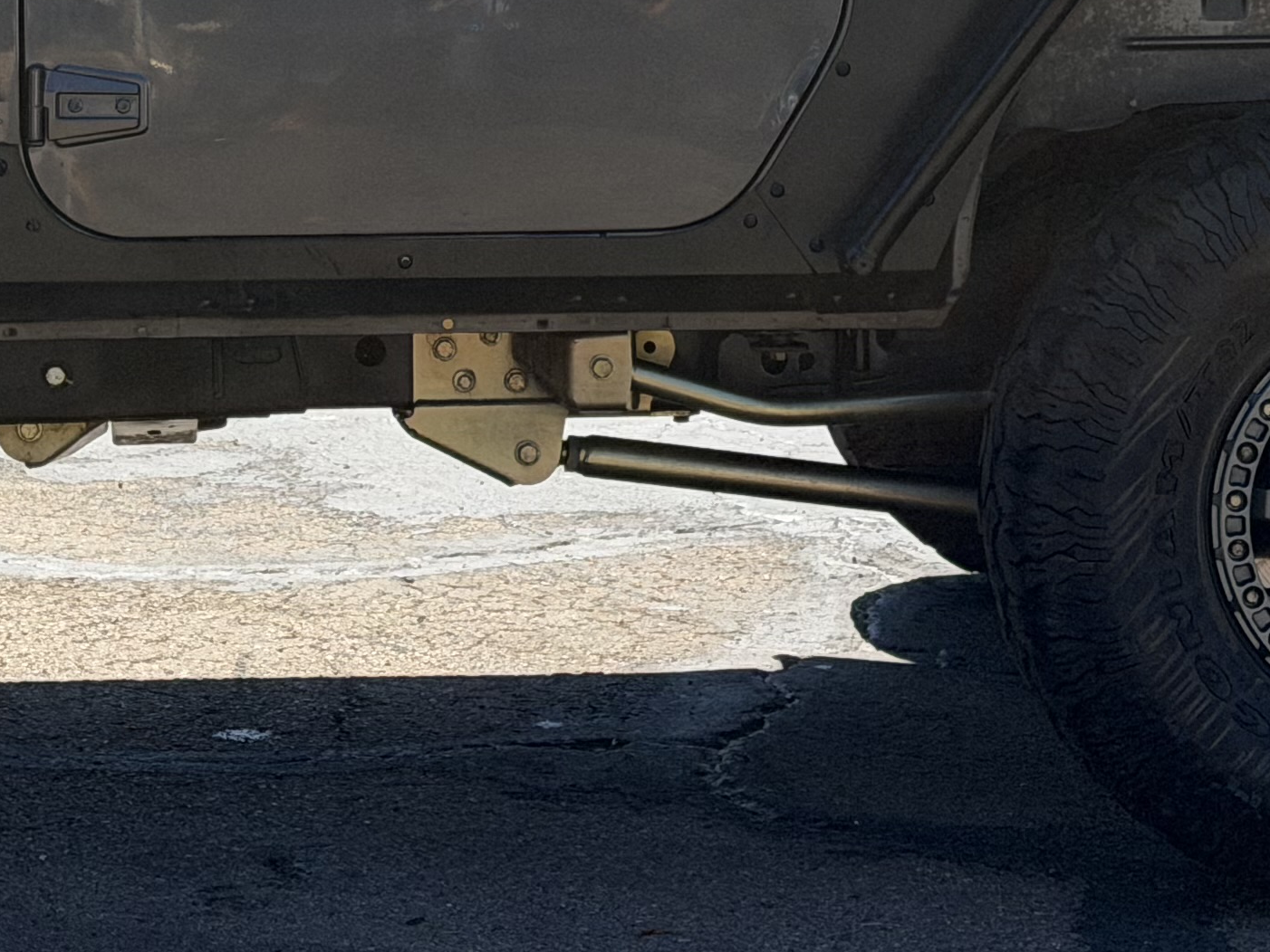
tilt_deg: -4.0
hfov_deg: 14.3
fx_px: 5064
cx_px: 502
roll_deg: -2.9
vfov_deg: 10.5
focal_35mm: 138
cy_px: -367
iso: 100
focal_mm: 6.76
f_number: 1.78
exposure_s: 1/3534
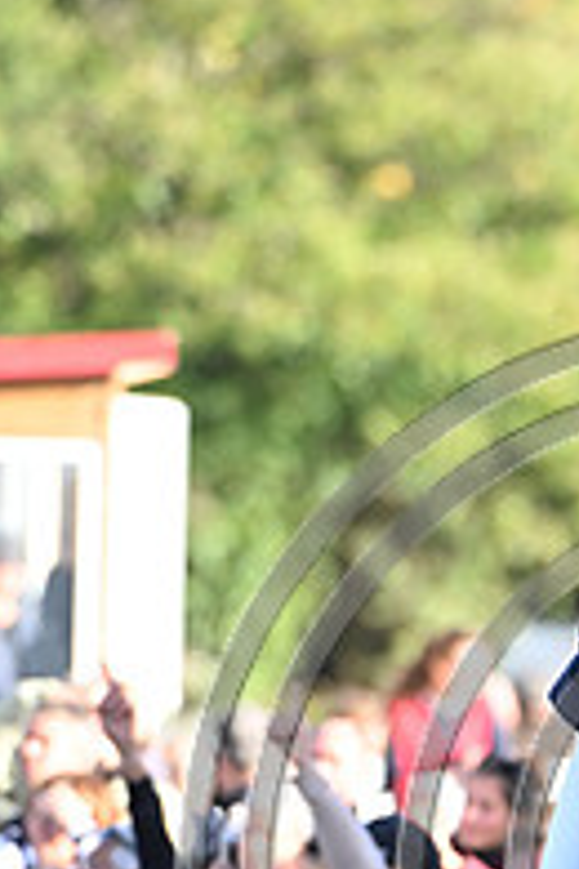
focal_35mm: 1071
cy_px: 816
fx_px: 25836
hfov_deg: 1.3
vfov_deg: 1.9
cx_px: 697
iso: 1250
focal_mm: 360
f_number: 5.6
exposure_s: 1/800
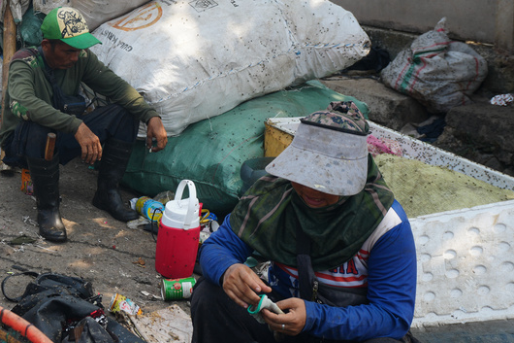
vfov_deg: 24.1
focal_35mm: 56
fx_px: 799
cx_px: 55
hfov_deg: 33.8
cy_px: 121
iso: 100
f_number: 5.6
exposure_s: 1/200
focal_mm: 29
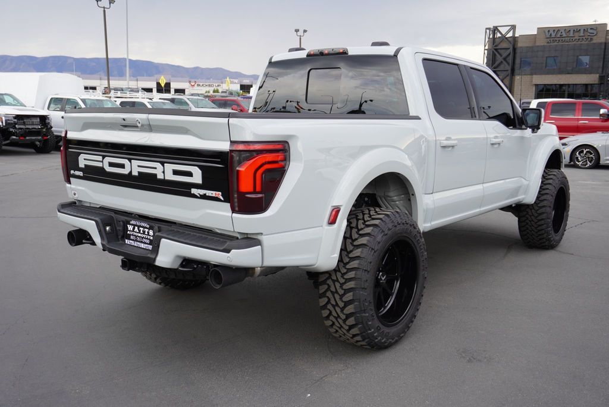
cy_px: 204
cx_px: 304
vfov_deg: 40.0
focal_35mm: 33
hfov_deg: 57.2
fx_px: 559
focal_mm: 22
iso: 100
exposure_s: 1/80
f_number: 5.6
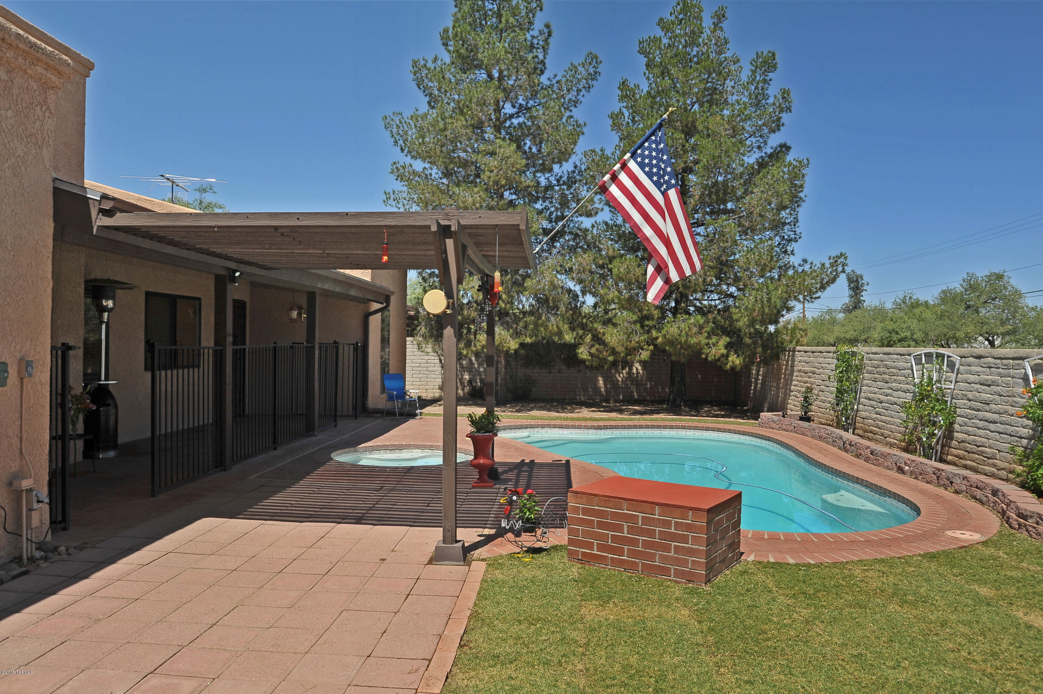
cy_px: 347
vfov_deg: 49.5
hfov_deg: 69.4
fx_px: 753
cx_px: 522
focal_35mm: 26
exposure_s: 1/320
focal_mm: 26
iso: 200
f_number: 11
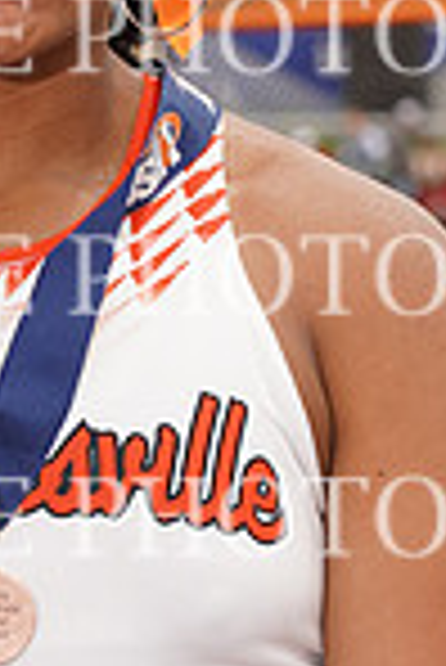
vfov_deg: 5.0
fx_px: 7619
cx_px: 38
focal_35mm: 411
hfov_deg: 3.4
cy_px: 396
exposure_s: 1/200
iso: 100
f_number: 8
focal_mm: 105
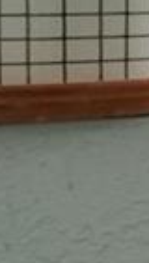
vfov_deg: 13.6
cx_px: 1451
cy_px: -28
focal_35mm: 154
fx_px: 1075
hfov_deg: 3.0
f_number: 11
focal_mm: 9
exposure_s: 1/1000
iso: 1600
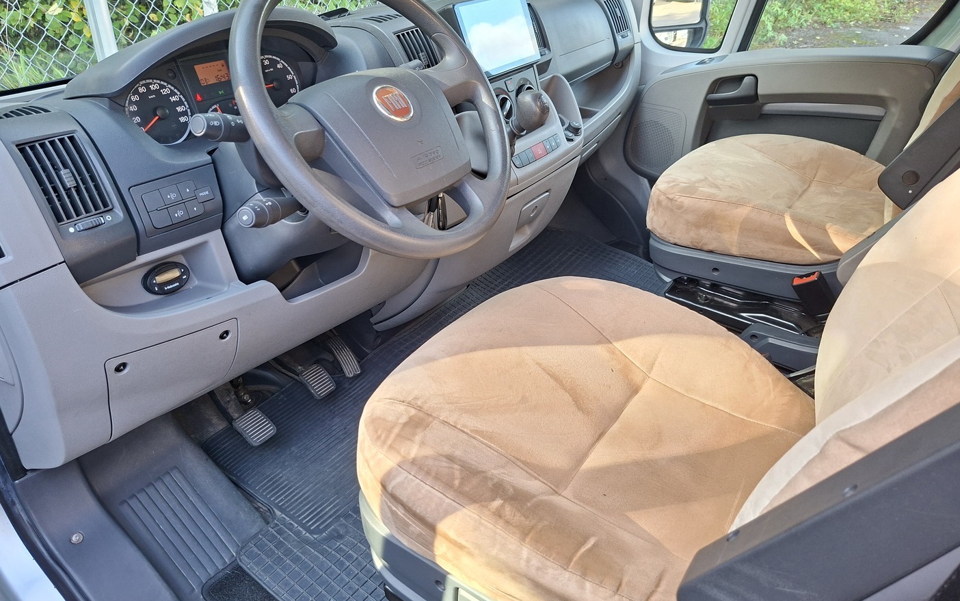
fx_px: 654
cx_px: 470
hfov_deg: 72.5
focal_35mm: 25
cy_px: 296
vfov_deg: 49.3
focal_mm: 5.54
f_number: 1.8
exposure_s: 1/100
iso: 100
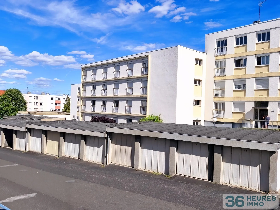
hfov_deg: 52.6
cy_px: 105
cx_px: 140
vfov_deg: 40.7
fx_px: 283
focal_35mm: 35
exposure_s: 1/2019
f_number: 1.65
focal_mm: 6.18
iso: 50
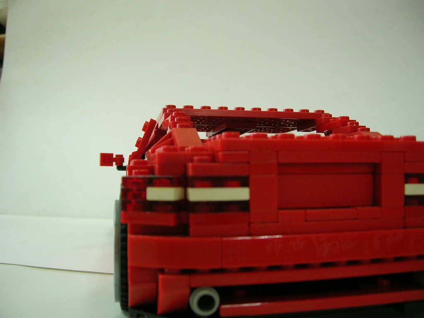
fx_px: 429
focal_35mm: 35
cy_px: 159
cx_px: 212
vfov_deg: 40.7
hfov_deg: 52.6
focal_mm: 5.8
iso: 71
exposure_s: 1/4.1
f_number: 2.9
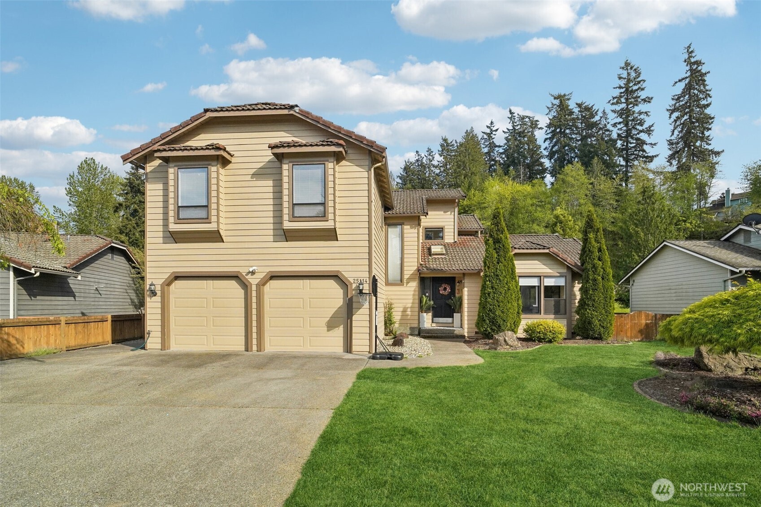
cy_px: 254
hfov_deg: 96.7
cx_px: 380
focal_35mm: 16
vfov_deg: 73.7
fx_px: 338
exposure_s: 1/1600
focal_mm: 16
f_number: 8
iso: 1600
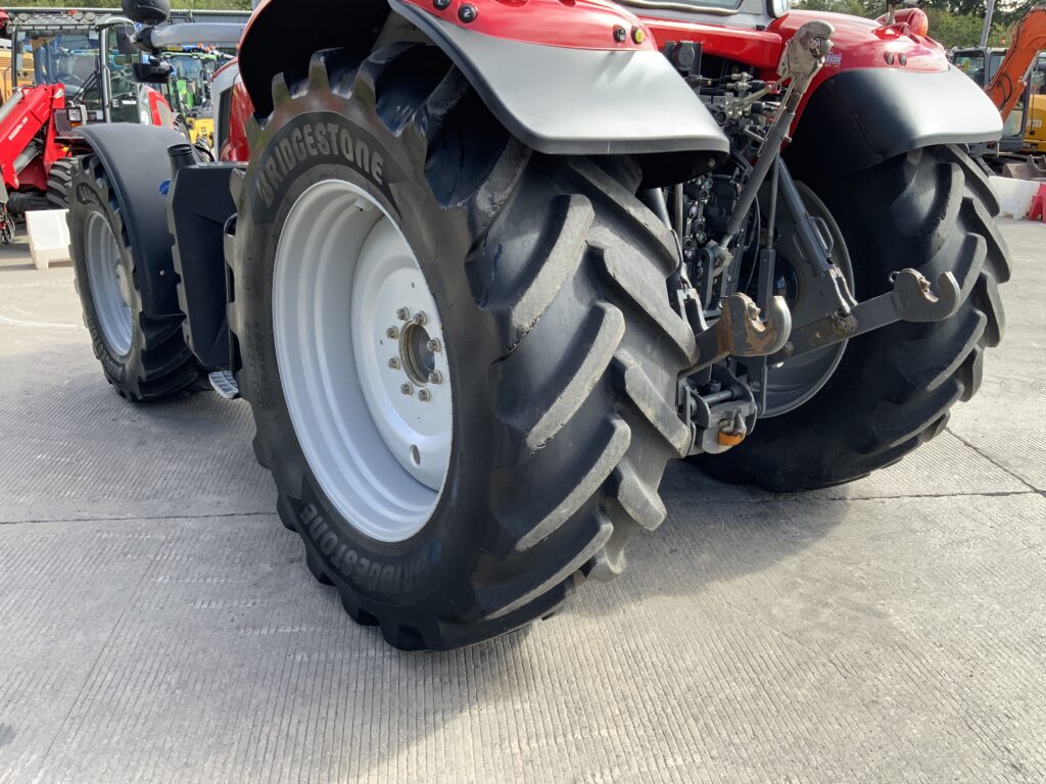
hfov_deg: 61.7
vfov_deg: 48.2
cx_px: 523
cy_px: 392
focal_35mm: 29
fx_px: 876
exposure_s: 1/331
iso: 16
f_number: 1.8
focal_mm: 3
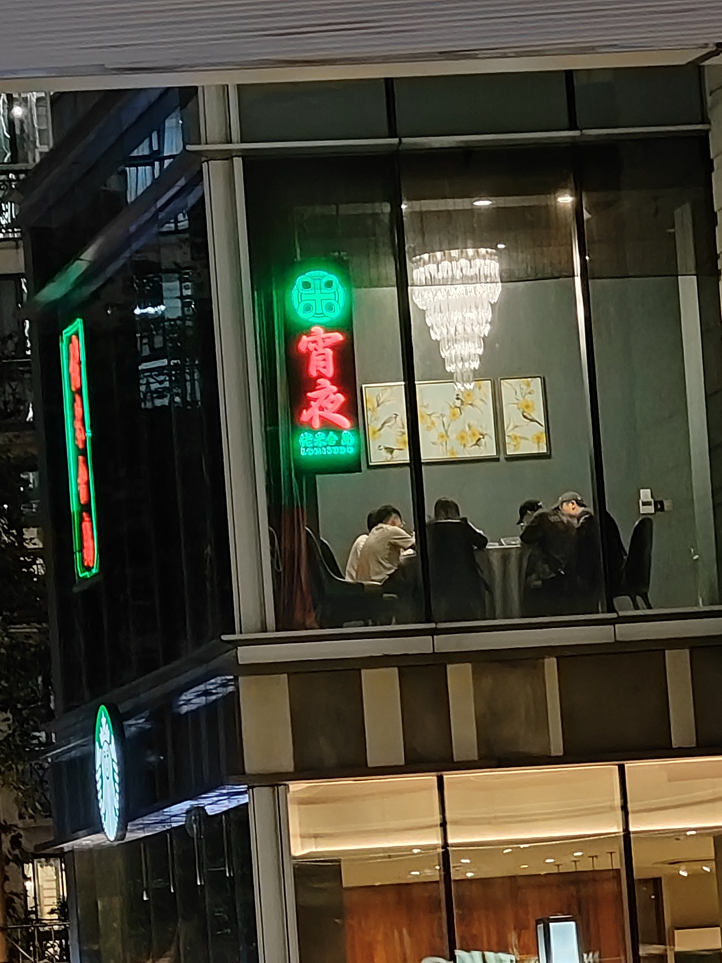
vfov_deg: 7.3
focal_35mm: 270
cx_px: 361
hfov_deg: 5.5
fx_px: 7509
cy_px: 482
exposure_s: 1/25
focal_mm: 16.85
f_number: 3.5
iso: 3727
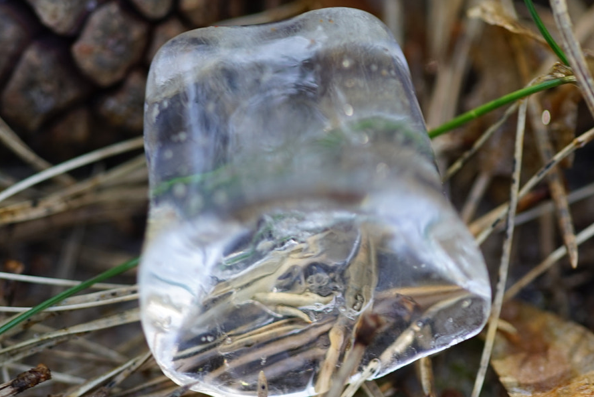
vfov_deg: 4.0
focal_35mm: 346
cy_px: 231
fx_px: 5712
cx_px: 435
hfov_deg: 5.9
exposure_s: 1/125
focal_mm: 150
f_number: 2.8
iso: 100
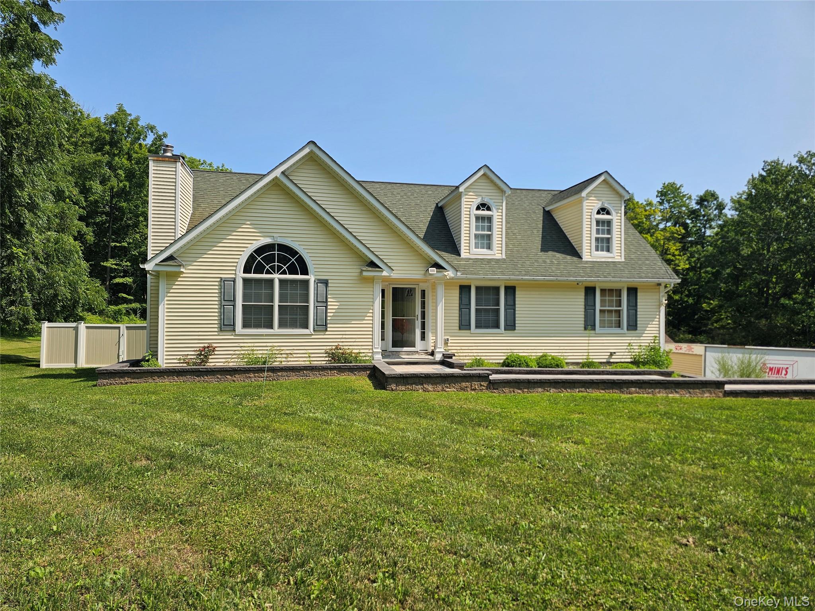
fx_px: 542
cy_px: 306
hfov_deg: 73.9
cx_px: 408
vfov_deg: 58.9
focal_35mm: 23
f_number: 1.7
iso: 10
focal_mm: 6.3
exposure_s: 1/950
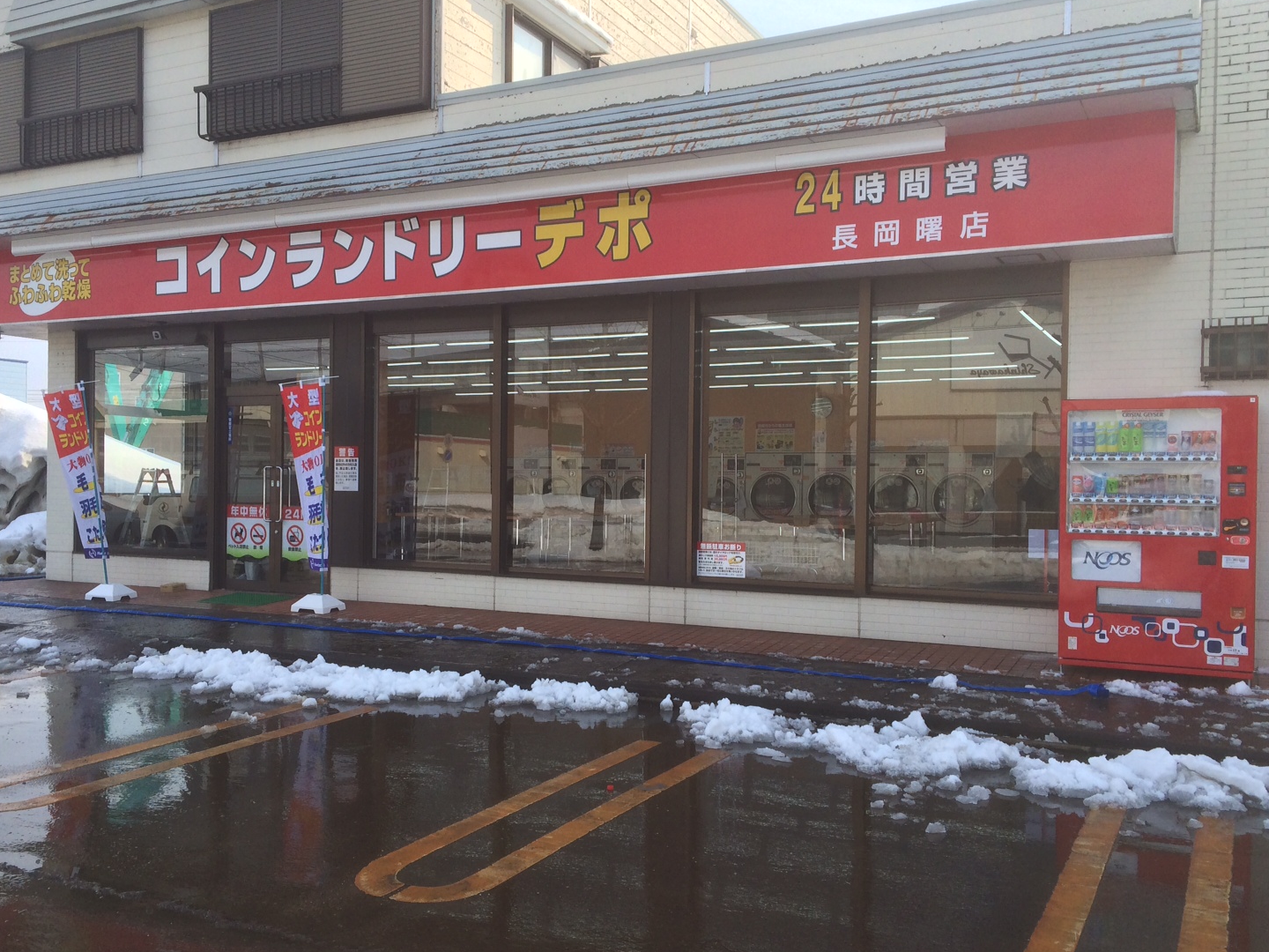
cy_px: 498
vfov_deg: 41.8
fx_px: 1246
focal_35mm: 34
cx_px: 591
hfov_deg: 53.9
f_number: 2.2
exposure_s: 1/1466
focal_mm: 4.12
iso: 32
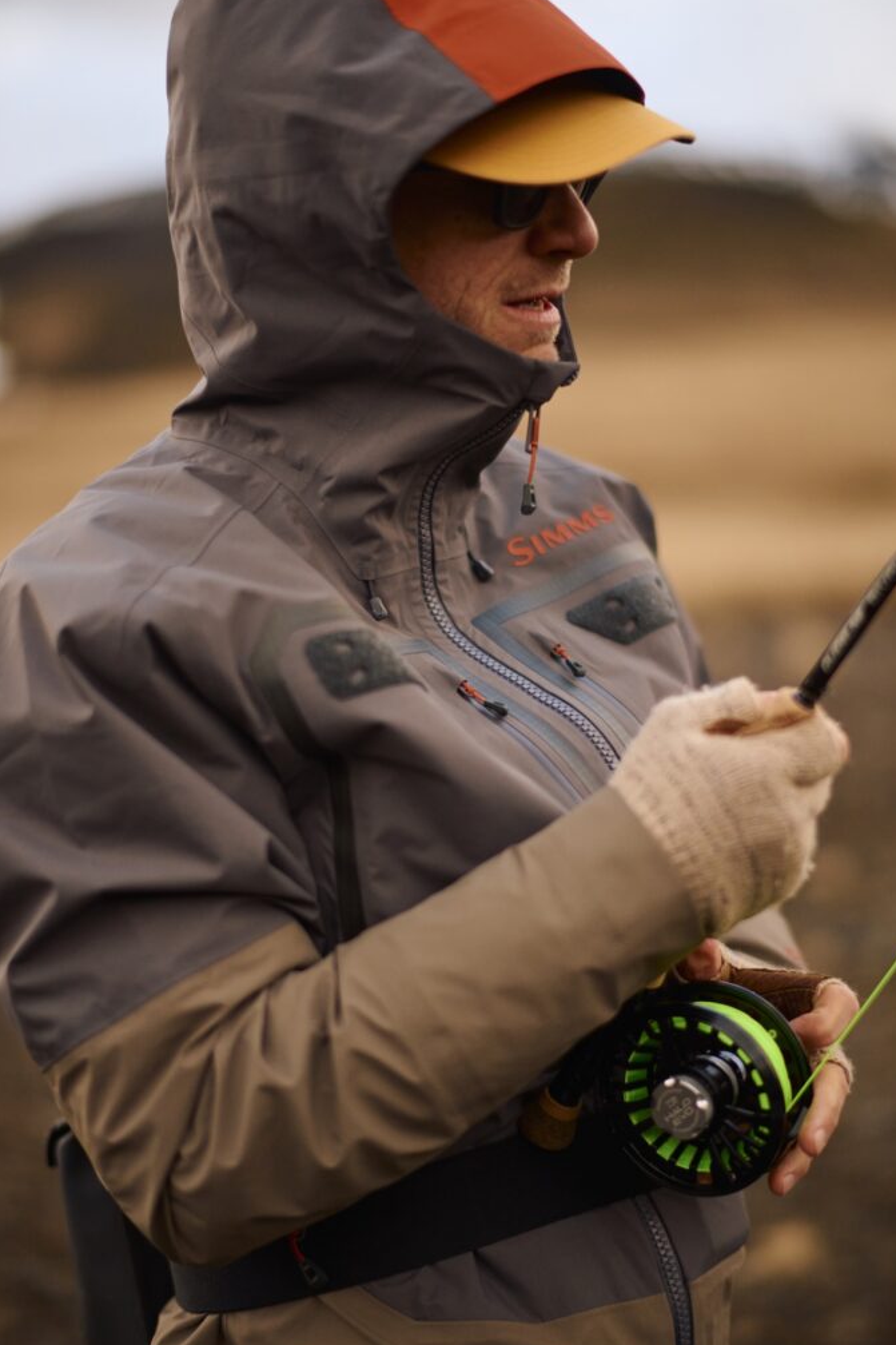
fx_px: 2203
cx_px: 451
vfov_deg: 33.9
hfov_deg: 23.0
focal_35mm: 59
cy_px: 676
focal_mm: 58
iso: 800
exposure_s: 1/8000
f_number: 1.4
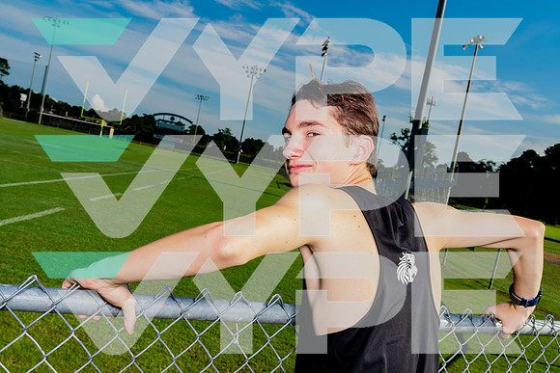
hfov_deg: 48.4
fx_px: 622
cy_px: 186
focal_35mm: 40
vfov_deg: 33.4
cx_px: 280
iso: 200
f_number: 11
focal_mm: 40
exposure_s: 1/200
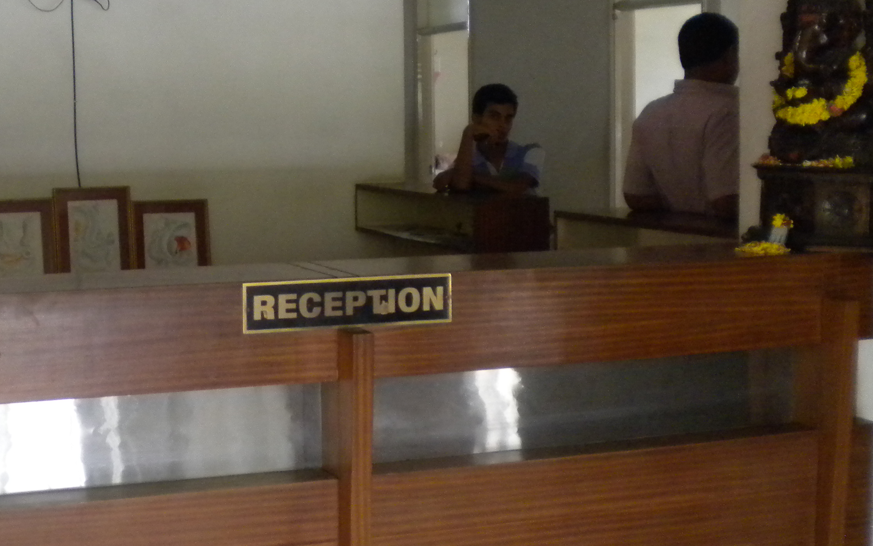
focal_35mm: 60
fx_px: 1428
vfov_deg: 21.6
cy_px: 184
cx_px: 225
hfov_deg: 33.4
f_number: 3.1
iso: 400
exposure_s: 1/53.4
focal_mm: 6.3
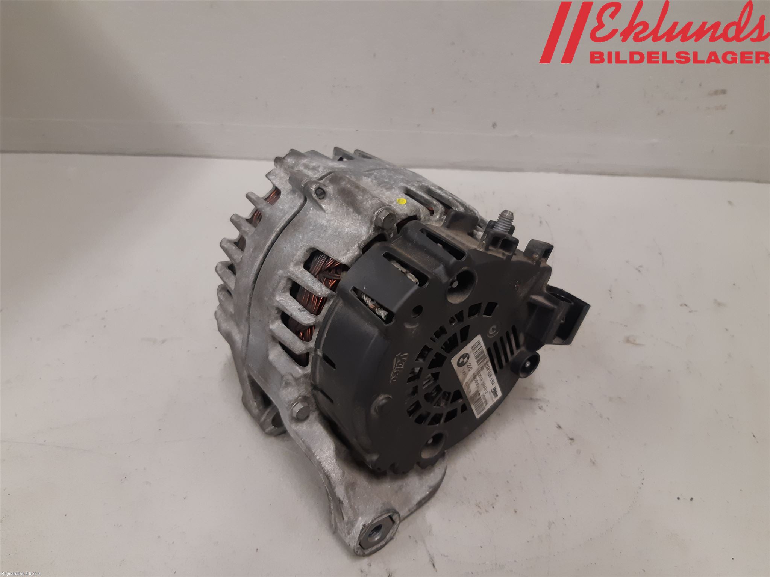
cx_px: 385
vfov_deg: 53.1
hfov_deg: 67.3
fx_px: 578
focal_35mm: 26
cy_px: 288
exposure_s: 1/50
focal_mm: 3.93
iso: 160
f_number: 1.7
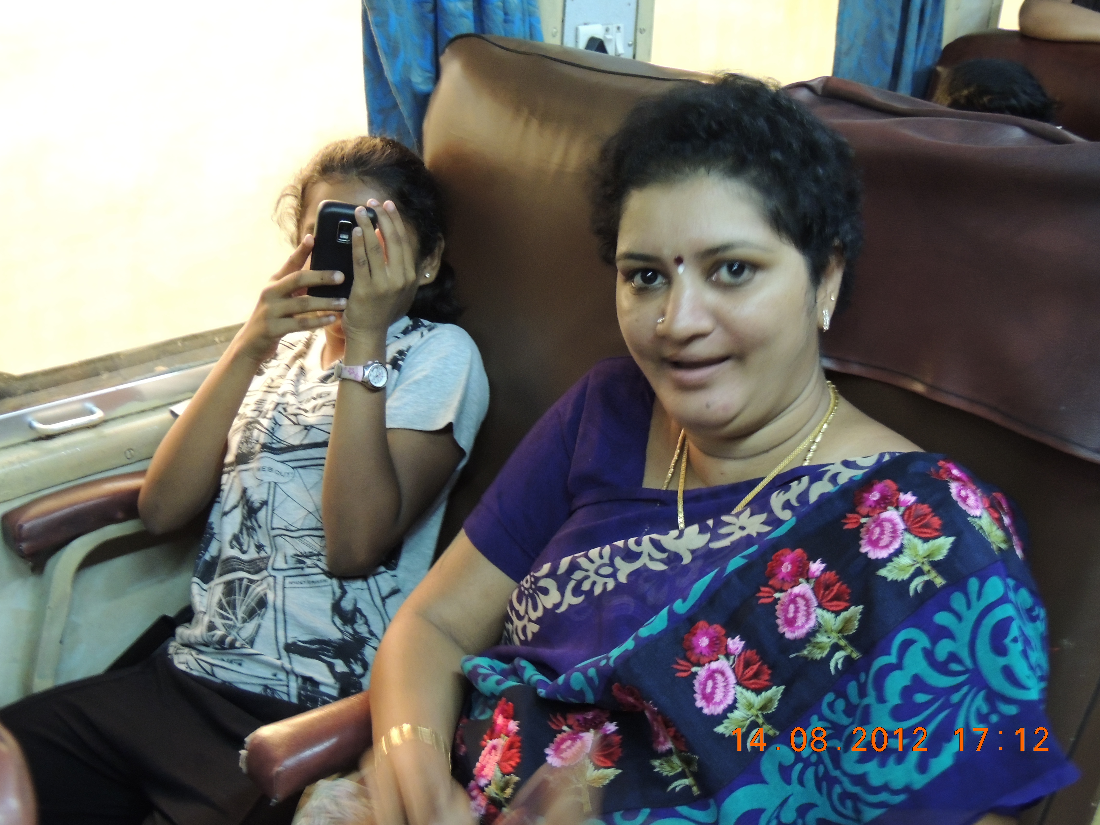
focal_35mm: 40
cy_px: 412
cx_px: 550
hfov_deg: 46.8
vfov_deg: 36.0
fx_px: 1271
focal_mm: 7.1
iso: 720
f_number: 3.3
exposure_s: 1/13
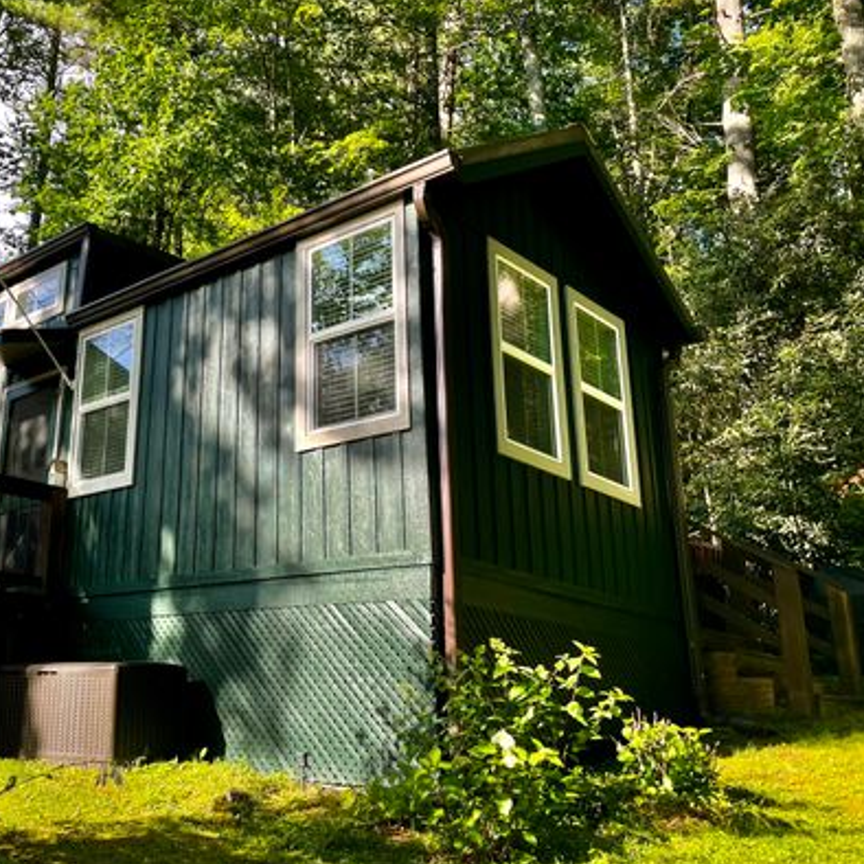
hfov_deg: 45.5
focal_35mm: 35
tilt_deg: +18.8
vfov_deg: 47.2
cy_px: 395
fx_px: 988
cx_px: 208
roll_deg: -2.0
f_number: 1.6
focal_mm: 4.2
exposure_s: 1/471
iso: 32
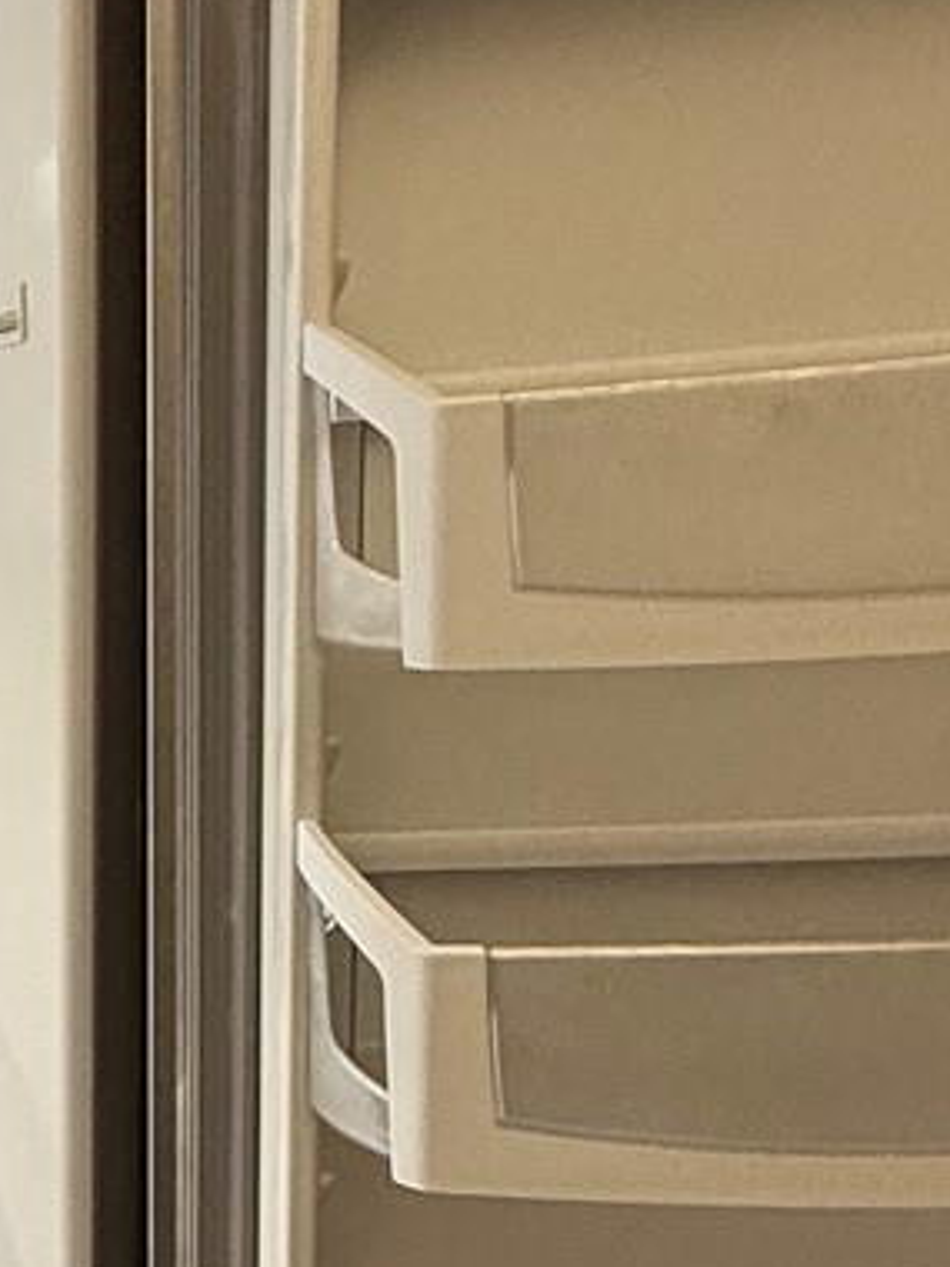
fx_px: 2159
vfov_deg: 31.4
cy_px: 1100
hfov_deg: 20.6
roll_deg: +3.6
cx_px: -537
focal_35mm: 59
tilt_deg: -13.9
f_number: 2.2
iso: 125
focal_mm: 2.22
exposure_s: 1/120
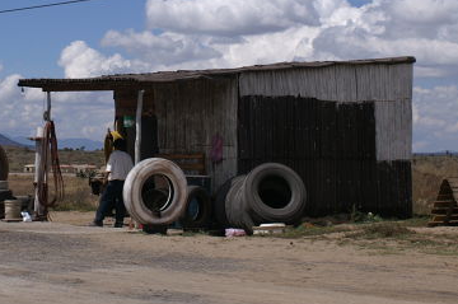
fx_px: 1270
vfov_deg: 13.5
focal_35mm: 100
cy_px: 20
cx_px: 110
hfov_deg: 20.3
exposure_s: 1/1250
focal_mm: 30
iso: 100
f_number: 6.3
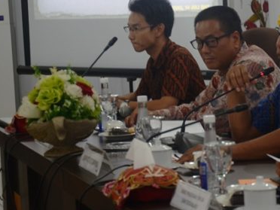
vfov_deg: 8.3
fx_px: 1448
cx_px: 243
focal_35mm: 179
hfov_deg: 11.0
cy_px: 48
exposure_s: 1/20
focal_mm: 66
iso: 400
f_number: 5.6
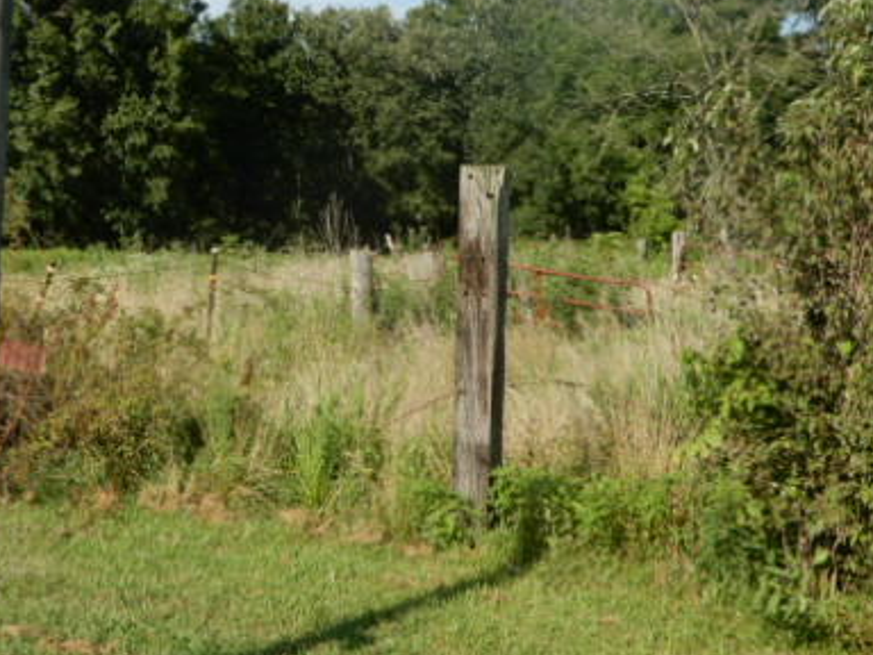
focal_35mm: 70
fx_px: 1765
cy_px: 273
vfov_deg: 21.0
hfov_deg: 27.6
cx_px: 300
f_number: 4
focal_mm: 7.5
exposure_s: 1/640
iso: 80
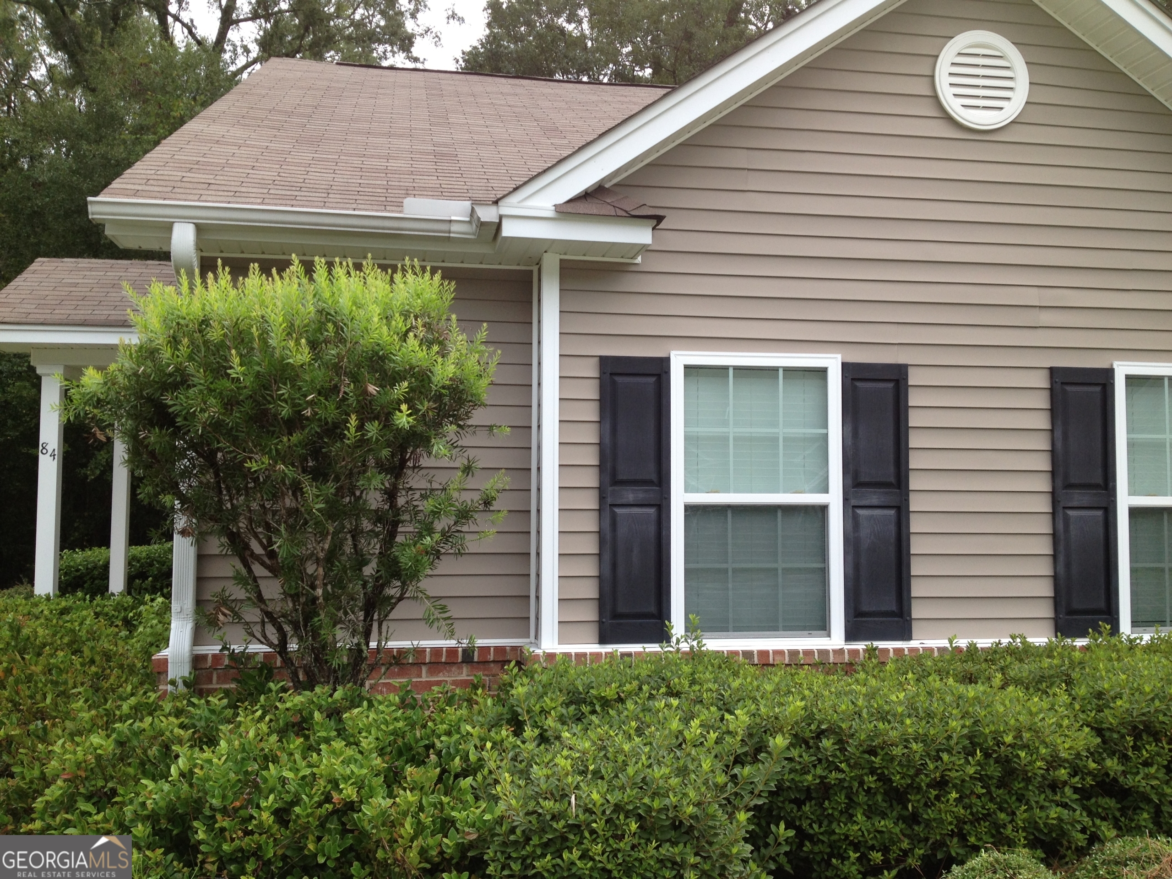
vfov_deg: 40.7
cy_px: 440
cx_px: 586
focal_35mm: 35
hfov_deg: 52.6
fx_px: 1185
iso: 50
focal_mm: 4.28
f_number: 2.4
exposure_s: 1/531
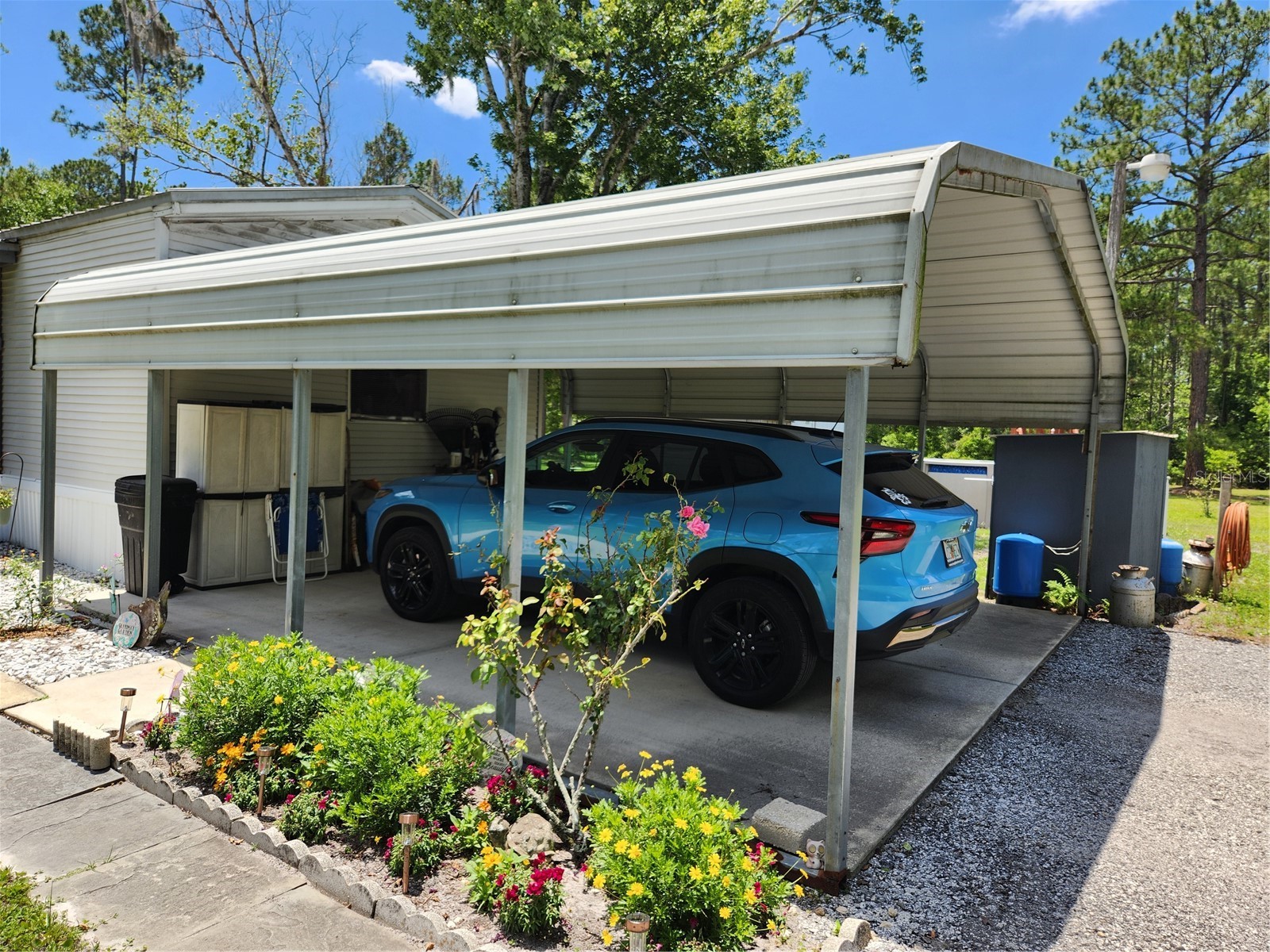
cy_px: 476
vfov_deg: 58.9
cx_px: 635
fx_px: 844
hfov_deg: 73.9
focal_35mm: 23
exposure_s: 1/994
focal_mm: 5.4
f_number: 1.8
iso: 20
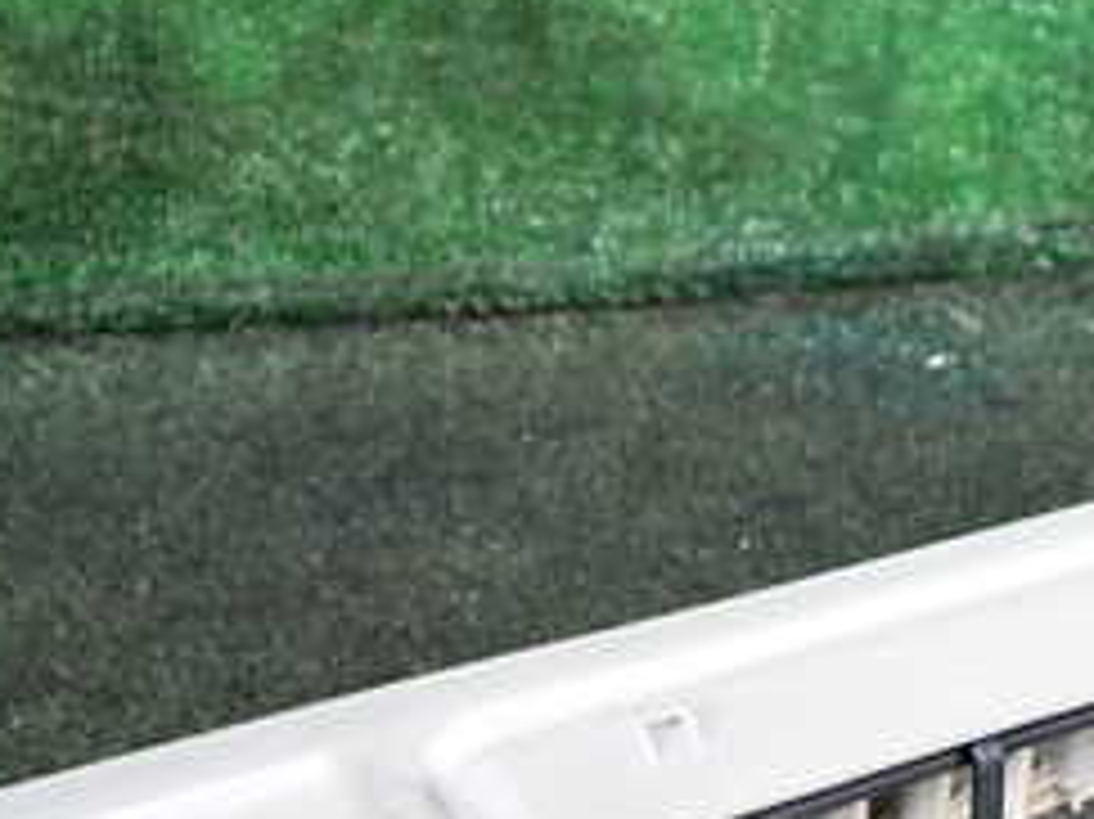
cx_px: 788
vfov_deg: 19.3
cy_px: 842
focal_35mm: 74
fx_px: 2338
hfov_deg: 26.1
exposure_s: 1/125
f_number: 2.3
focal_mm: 5.4
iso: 200
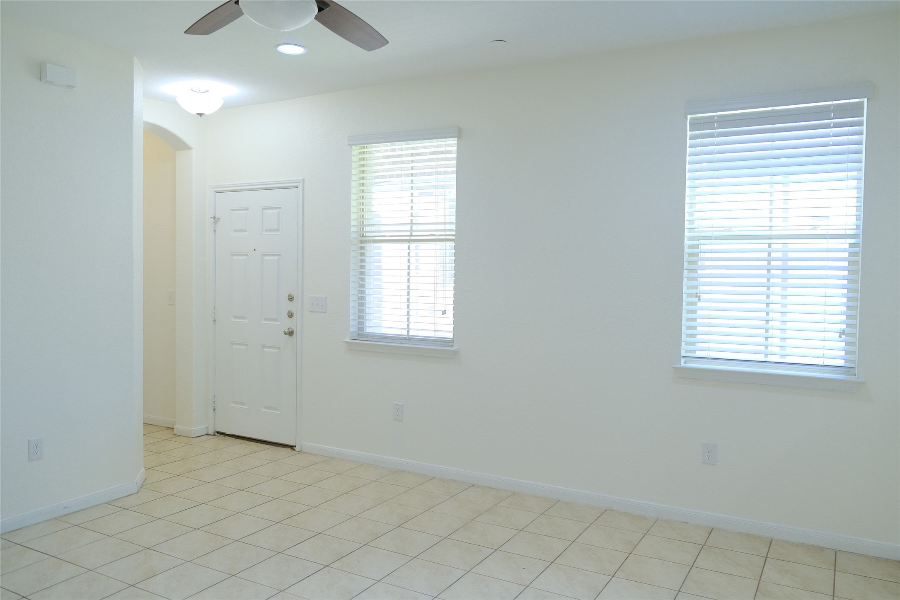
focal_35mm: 27
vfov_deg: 47.9
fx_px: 675
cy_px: 300
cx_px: 450
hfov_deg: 67.4
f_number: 2.8
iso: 500
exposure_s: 1/60
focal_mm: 18
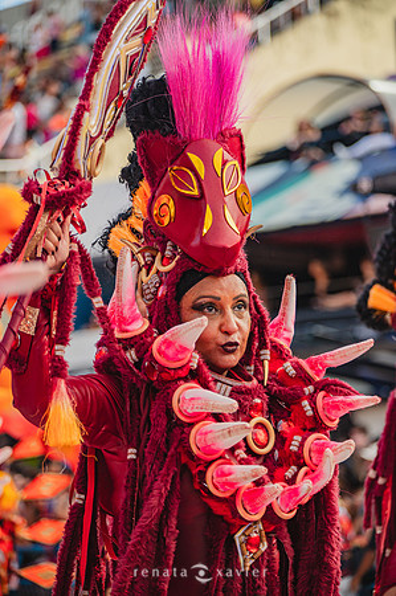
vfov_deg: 13.3
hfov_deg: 8.8
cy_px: 298
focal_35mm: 155
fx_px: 2563
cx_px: 198
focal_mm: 155
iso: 640
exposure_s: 1/1600
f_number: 5.6
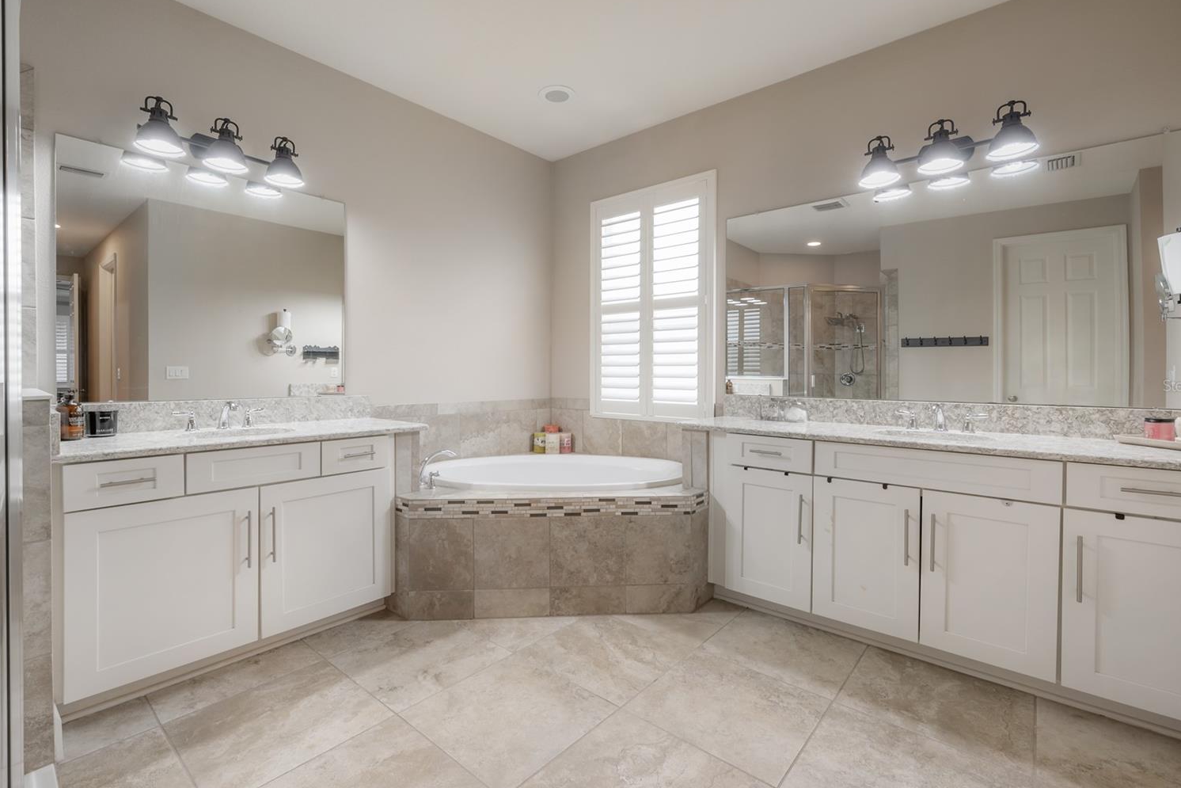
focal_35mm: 15
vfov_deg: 77.3
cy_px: 385
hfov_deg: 100.4
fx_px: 492
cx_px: 600
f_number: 9
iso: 320
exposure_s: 1/60
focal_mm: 14
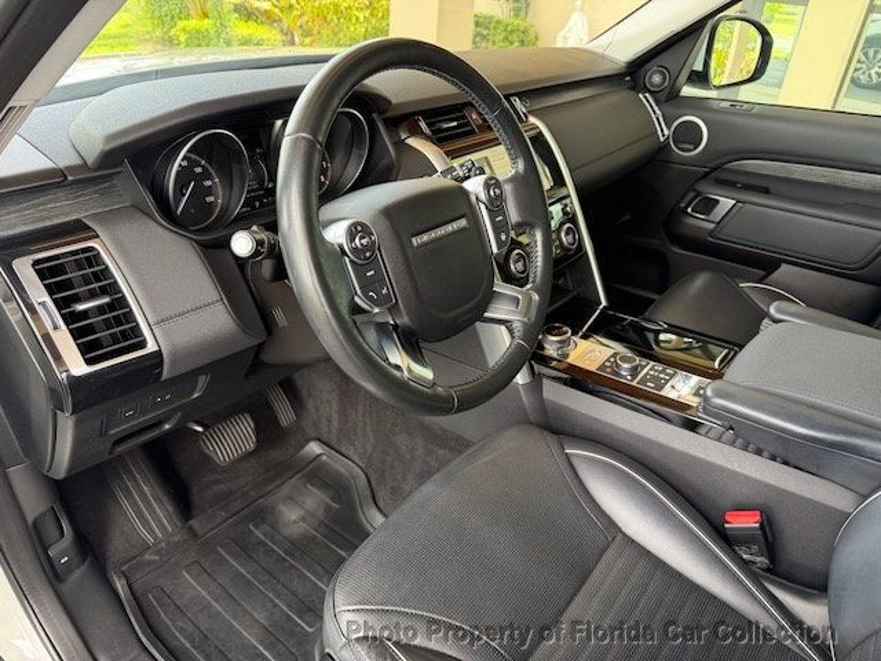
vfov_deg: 56.8
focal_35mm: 24
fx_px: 611
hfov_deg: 71.6
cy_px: 330
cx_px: 440
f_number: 1.78
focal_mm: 6.76
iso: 200
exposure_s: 1/107
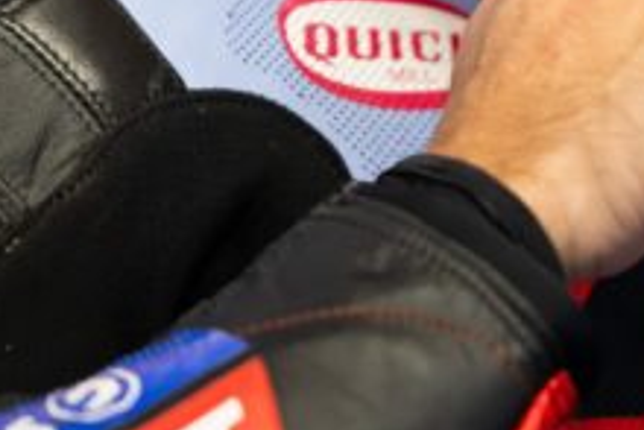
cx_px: 638
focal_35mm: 396
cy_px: -344
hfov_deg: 5.2
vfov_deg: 3.5
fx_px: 7088
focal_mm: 85
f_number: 1.8
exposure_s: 1/500
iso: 1250
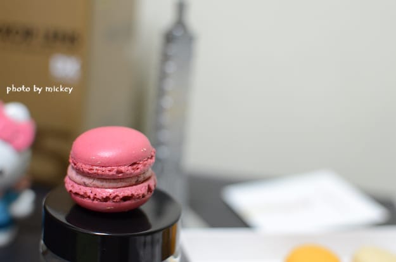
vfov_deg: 25.6
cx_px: 198
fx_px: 576
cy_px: 131
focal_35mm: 52
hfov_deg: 37.9
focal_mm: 35
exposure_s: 1/40
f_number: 3.2
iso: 1250
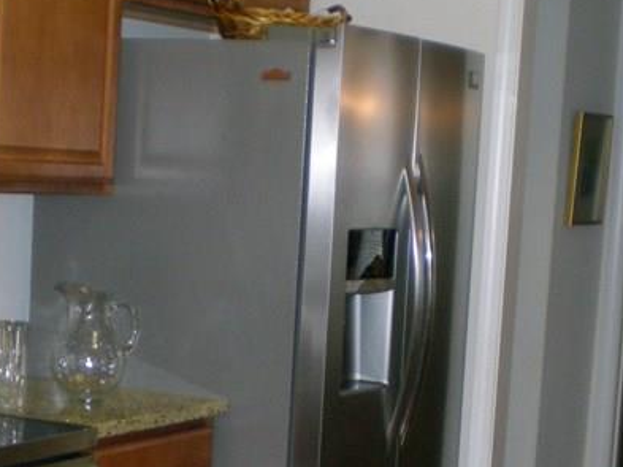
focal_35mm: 99
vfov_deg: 14.8
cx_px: 193
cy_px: 382
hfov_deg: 19.7
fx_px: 1782
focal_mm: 6.3
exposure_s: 1/60
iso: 201
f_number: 3.1
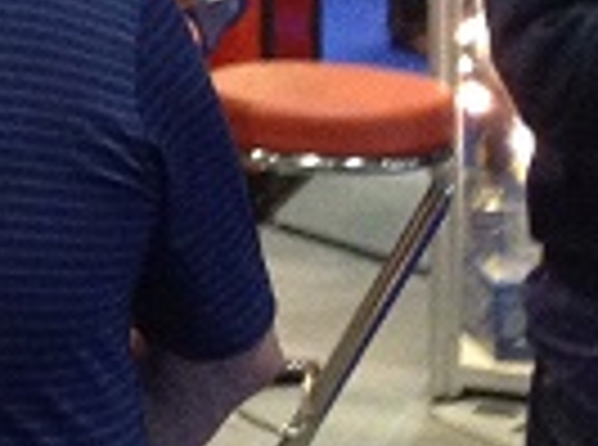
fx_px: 2774
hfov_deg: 11.1
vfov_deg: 8.9
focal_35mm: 161
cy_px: -279
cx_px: -643
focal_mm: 3.3
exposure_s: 1/17
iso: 200
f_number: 2.4
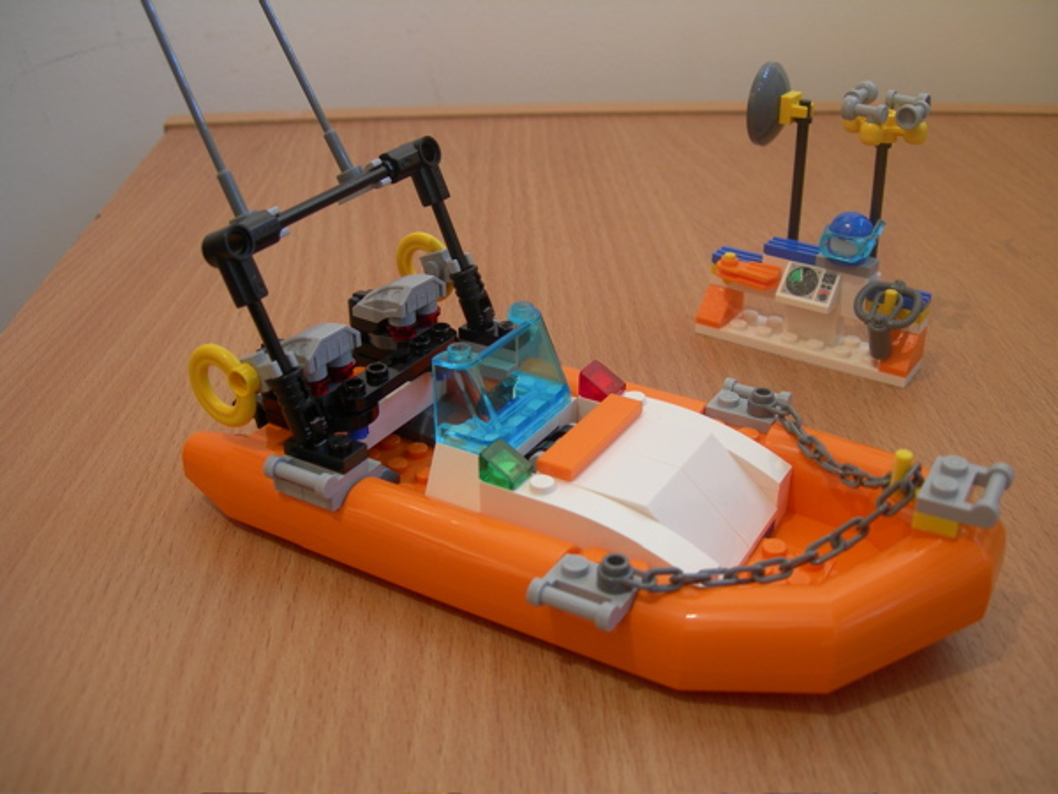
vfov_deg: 37.7
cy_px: 397
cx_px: 529
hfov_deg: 49.0
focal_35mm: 38
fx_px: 1161
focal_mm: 7.8
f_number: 2.8
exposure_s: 1/3.9
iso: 63
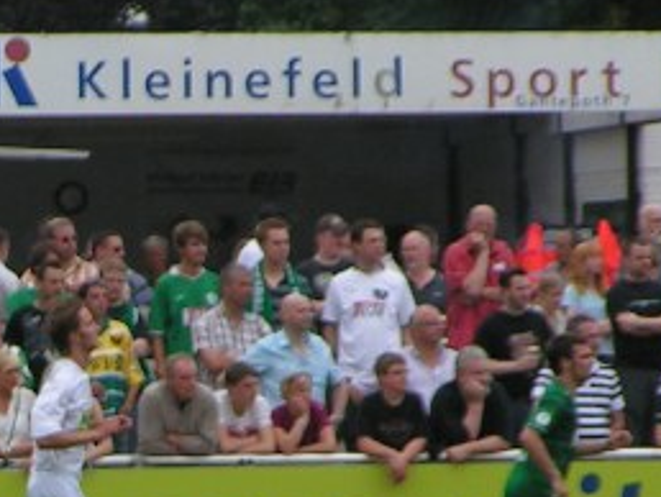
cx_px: -128
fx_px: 13972
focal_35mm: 731
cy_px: 564
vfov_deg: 2.0
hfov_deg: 2.7
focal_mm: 36.1
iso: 50
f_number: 3.5
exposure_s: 1/640
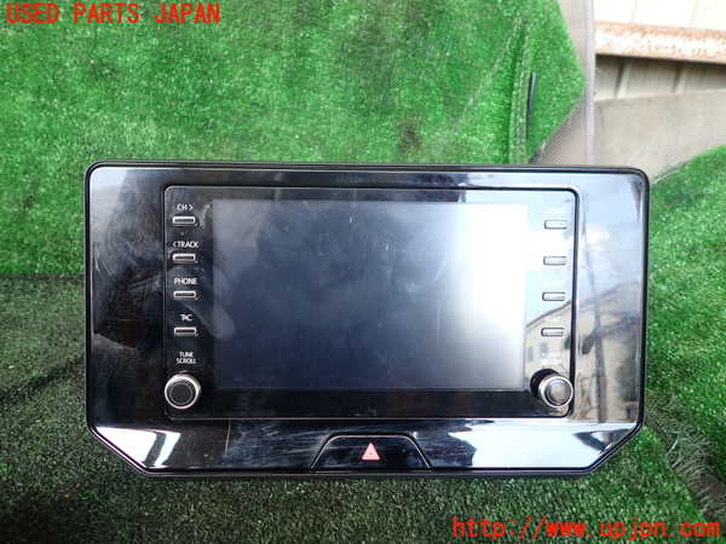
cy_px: 272
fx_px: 524
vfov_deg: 54.9
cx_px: 363
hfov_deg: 69.4
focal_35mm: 25
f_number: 2
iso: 100
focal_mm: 4.5
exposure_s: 1/60
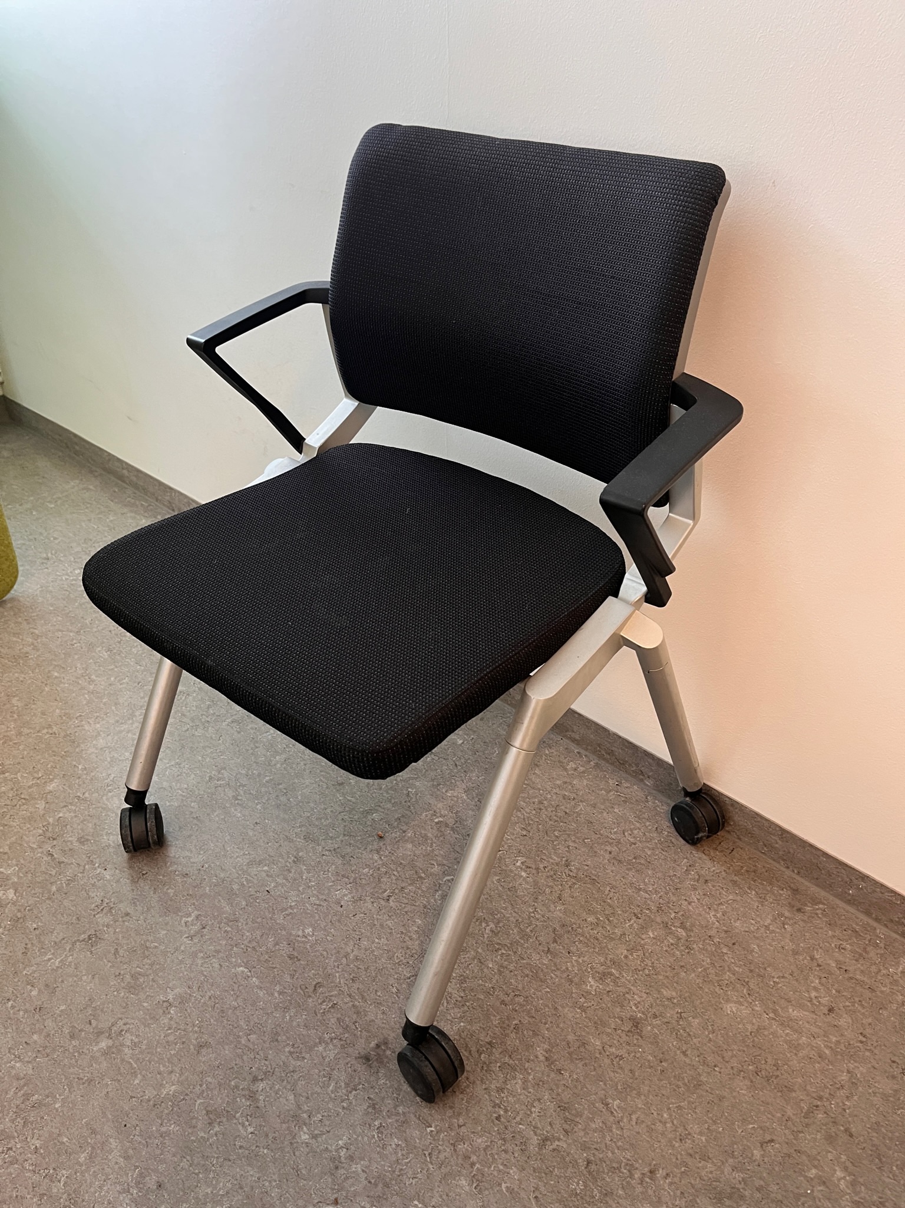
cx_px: 452
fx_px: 907
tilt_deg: -33.0
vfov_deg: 67.3
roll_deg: +1.8
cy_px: 604
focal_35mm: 26
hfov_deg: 53.0
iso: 250
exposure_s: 1/50
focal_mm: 5.1
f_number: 1.6
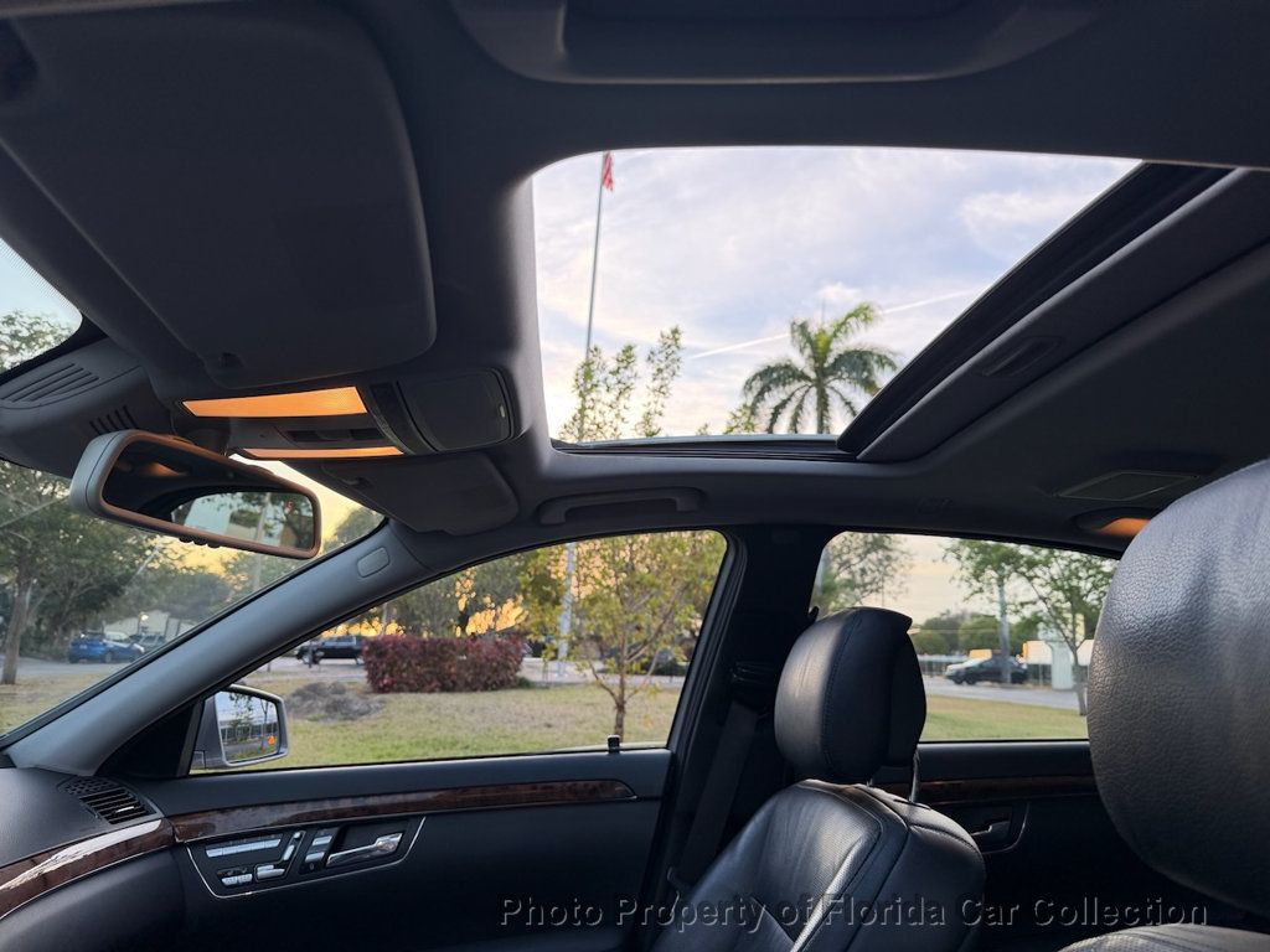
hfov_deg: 71.6
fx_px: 881
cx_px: 635
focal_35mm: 24
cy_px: 476
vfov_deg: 56.8
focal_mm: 6.76
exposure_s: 1/254
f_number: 1.78
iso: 64
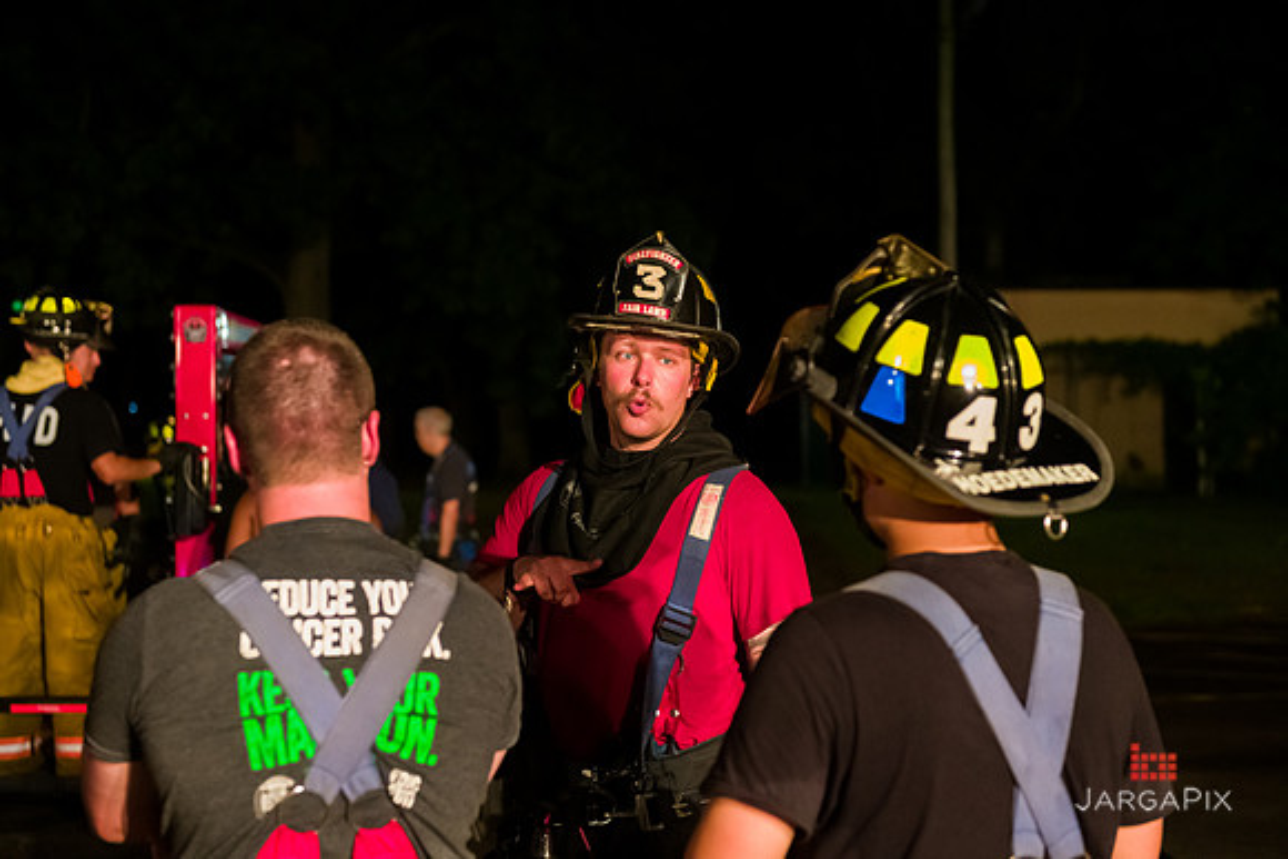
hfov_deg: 33.4
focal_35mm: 60
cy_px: 430
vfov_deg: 22.6
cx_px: 644
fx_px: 2147
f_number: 3.2
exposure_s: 1/125
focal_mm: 60
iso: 6400
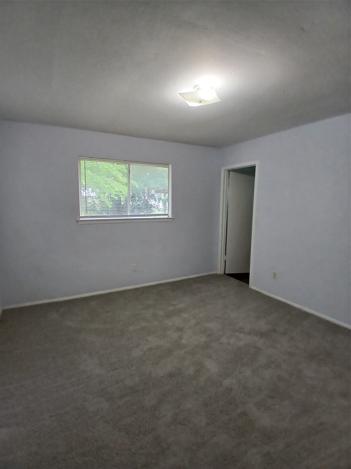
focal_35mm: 17
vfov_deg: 91.0
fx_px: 230
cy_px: 234
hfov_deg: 74.7
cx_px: 176
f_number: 2.2
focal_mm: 1.4
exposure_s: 1/30
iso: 100
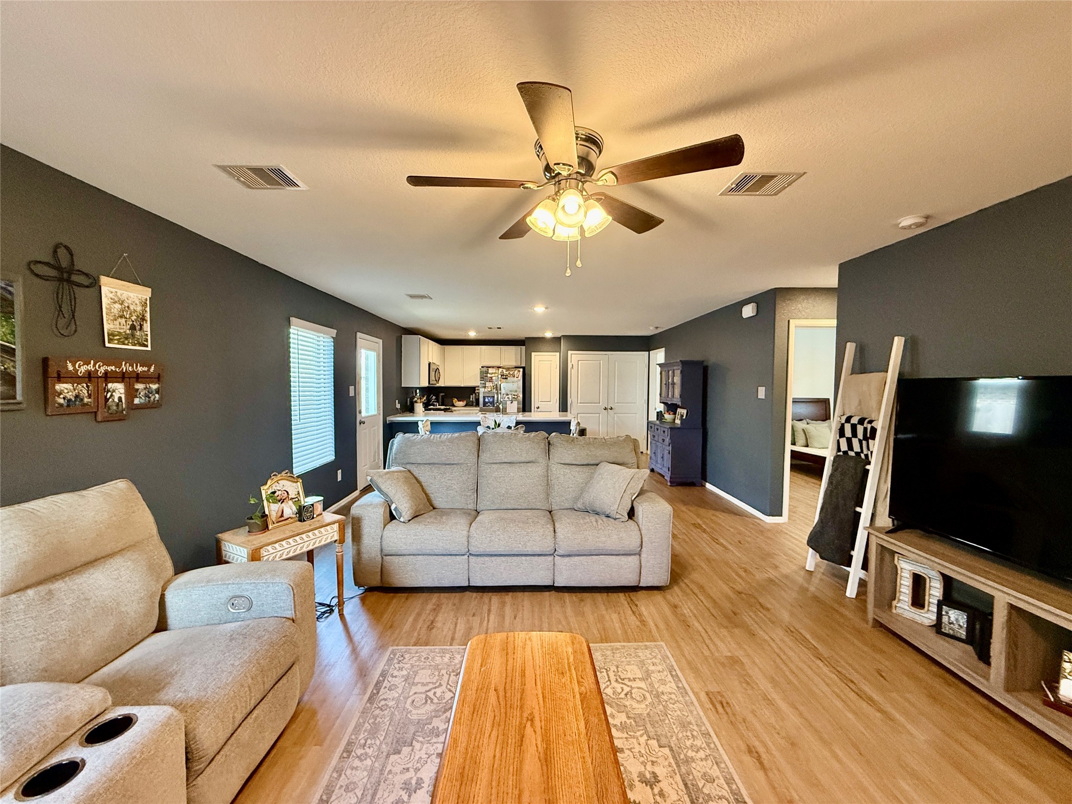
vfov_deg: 85.7
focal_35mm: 14
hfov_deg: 102.1
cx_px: 536
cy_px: 402
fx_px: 434
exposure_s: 1/120
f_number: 2.2
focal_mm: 2.22
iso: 500
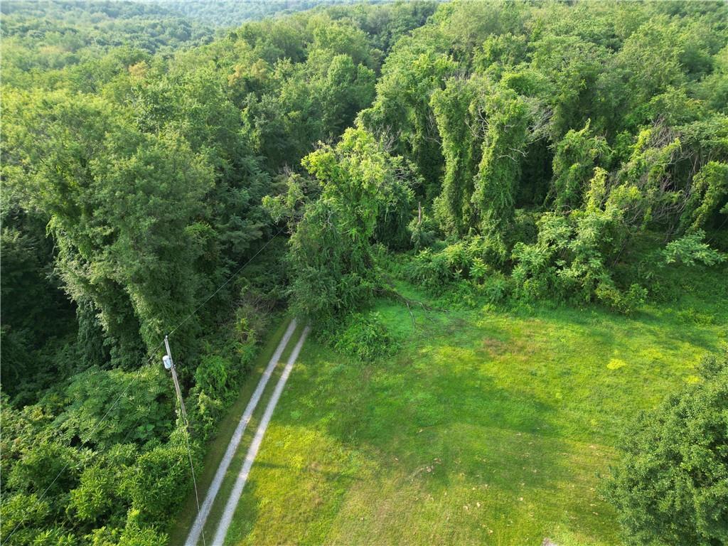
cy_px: 273
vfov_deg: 56.8
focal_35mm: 24
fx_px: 505
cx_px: 364
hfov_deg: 71.6
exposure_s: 1/400
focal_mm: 6.72
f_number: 1.7
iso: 110
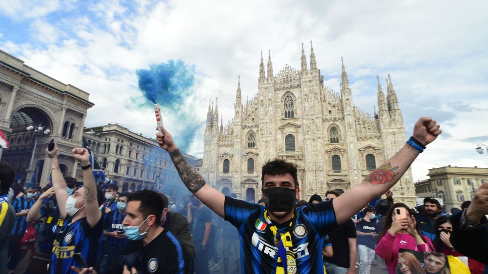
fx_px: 194
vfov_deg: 70.3
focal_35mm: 15
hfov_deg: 103.0
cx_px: 240
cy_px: 151
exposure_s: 1/160
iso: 500
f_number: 16
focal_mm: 14
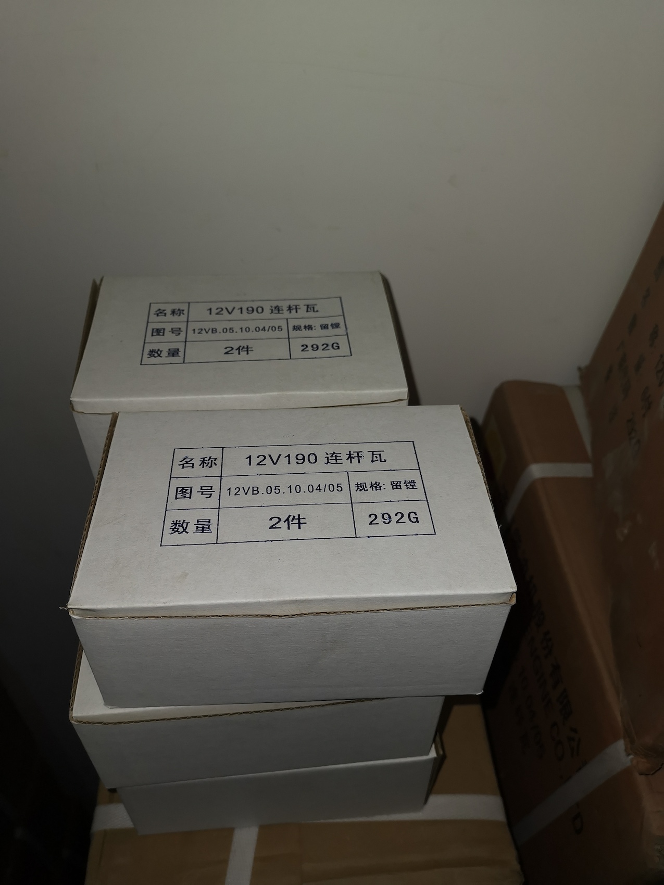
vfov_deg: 65.3
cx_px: 332
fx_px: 691
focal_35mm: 27
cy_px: 442
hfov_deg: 51.4
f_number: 1.8
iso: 50
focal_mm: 4.75
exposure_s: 1/129
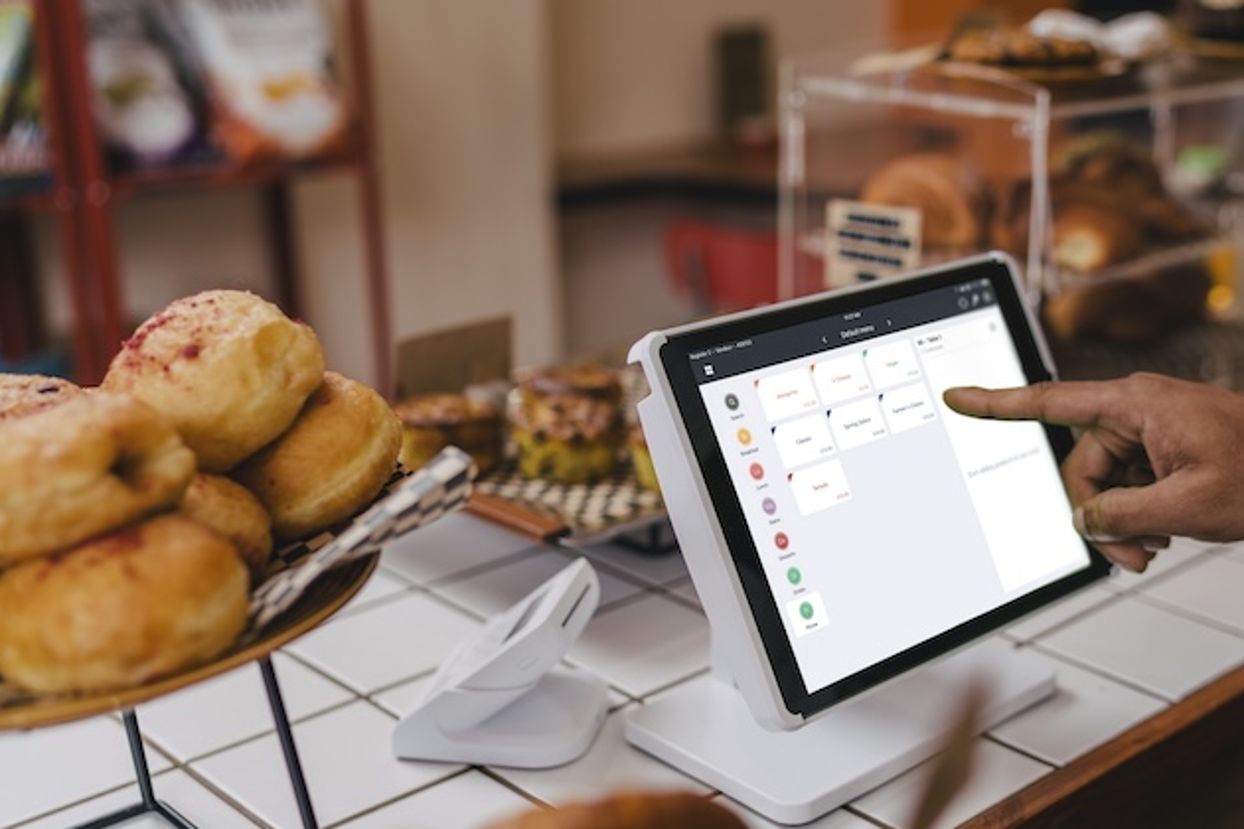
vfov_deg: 26.9
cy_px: 523
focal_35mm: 50
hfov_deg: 39.1
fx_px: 1728
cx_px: 831
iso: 160
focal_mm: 35
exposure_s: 1/125
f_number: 2
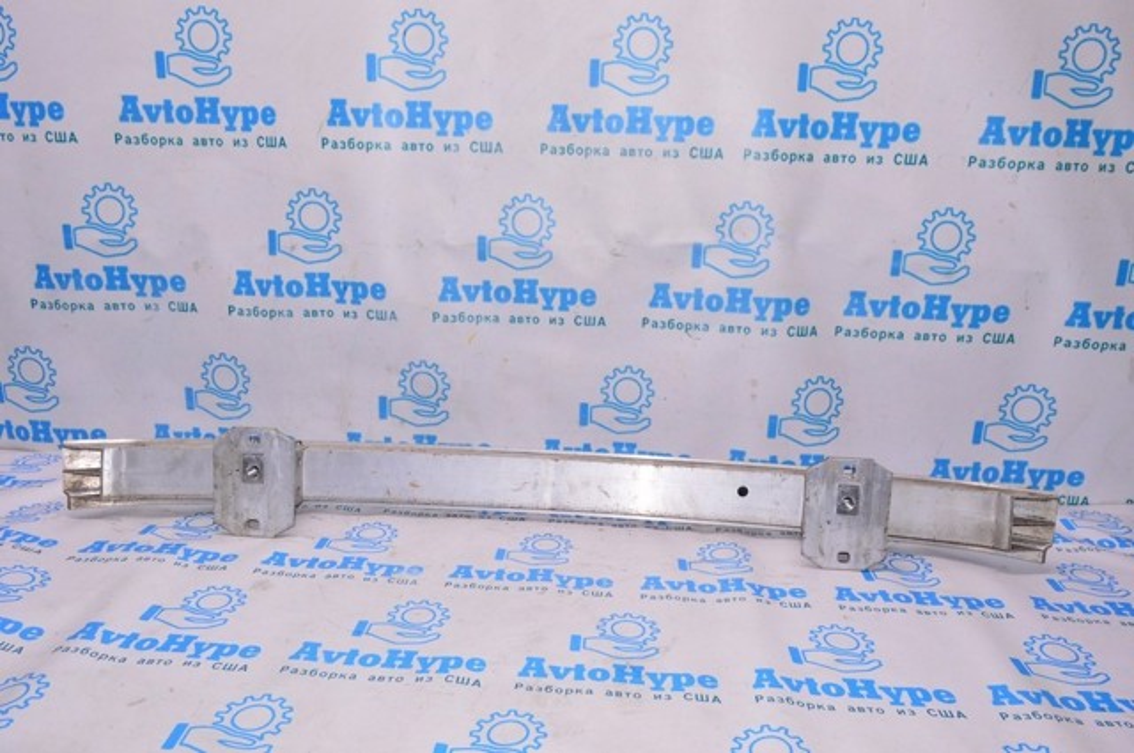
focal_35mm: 27
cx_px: 567
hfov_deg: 67.4
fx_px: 849
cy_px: 376
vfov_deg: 47.8
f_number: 8
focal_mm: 18
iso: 1600
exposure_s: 1/200
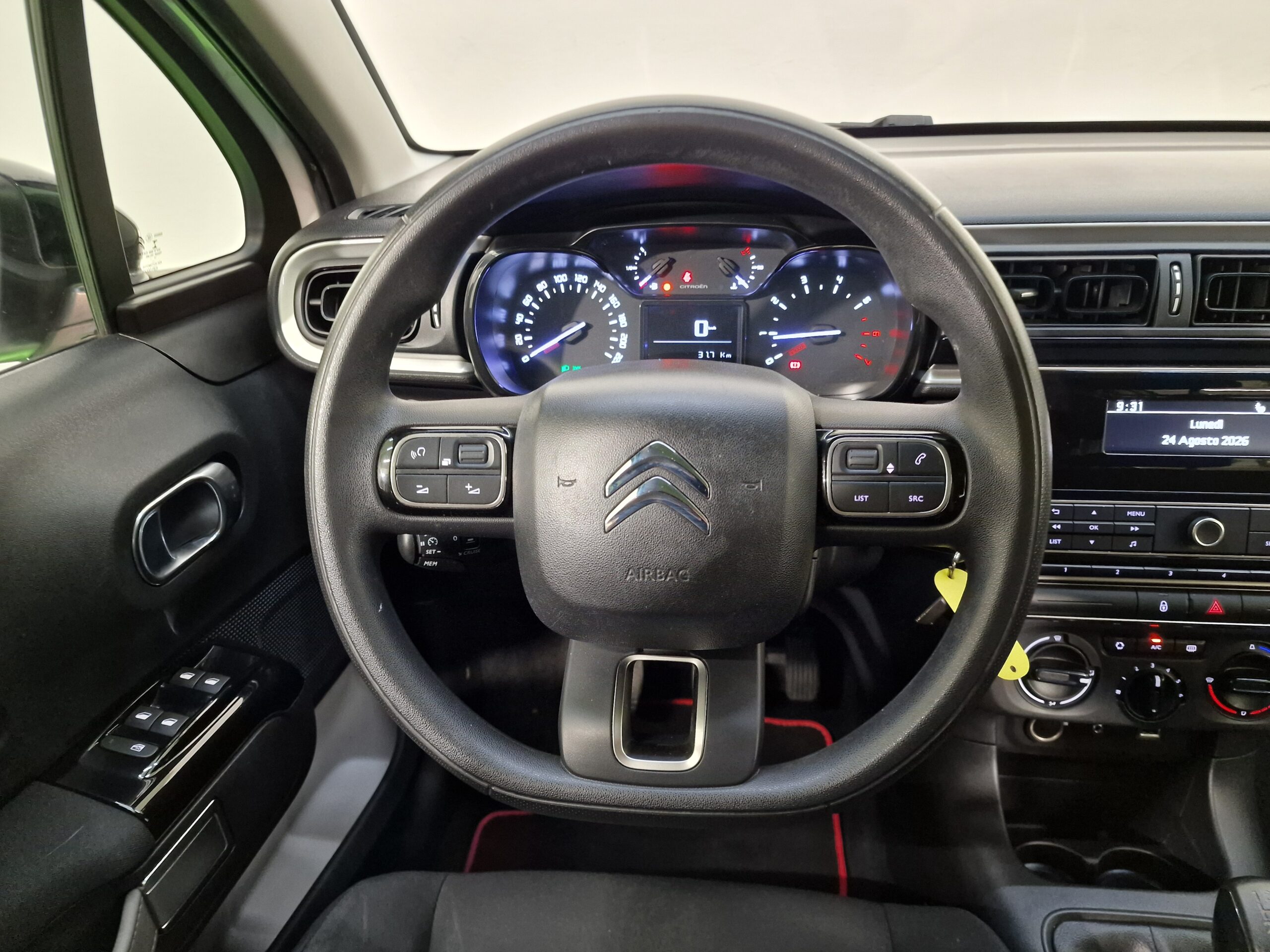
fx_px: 844
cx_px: 635
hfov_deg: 73.9
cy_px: 476
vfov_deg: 58.9
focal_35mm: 23
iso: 400
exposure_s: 1/33
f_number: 1.8
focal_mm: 6.4
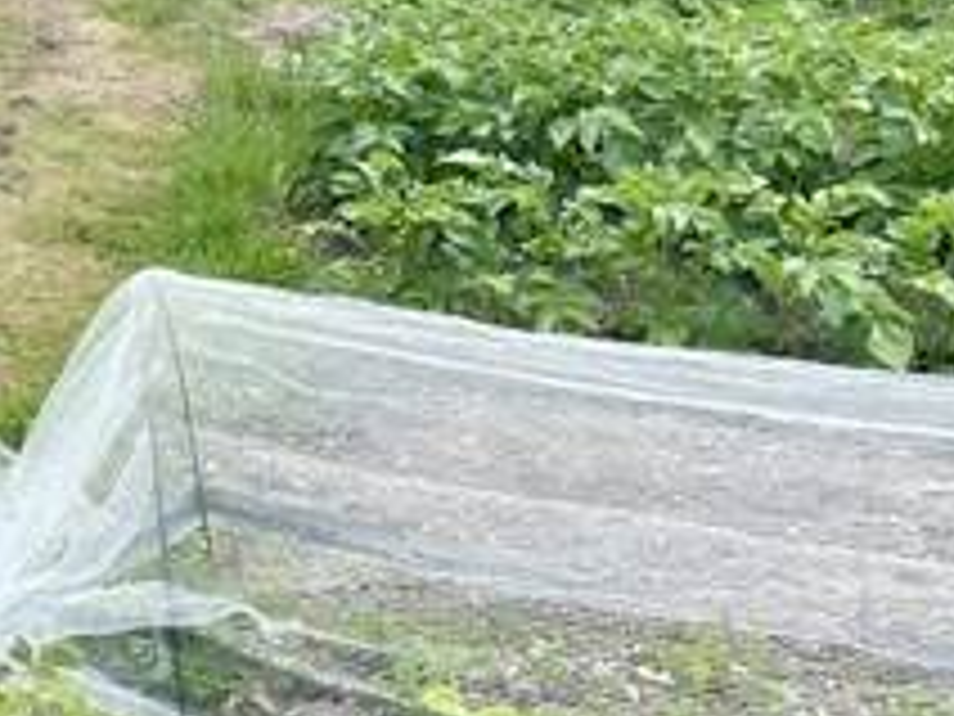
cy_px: -68
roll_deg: +1.4
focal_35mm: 98
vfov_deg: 14.7
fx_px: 2701
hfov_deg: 17.1
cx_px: -657
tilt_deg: -9.4
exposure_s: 1/779
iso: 32
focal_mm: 4.2
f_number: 1.6
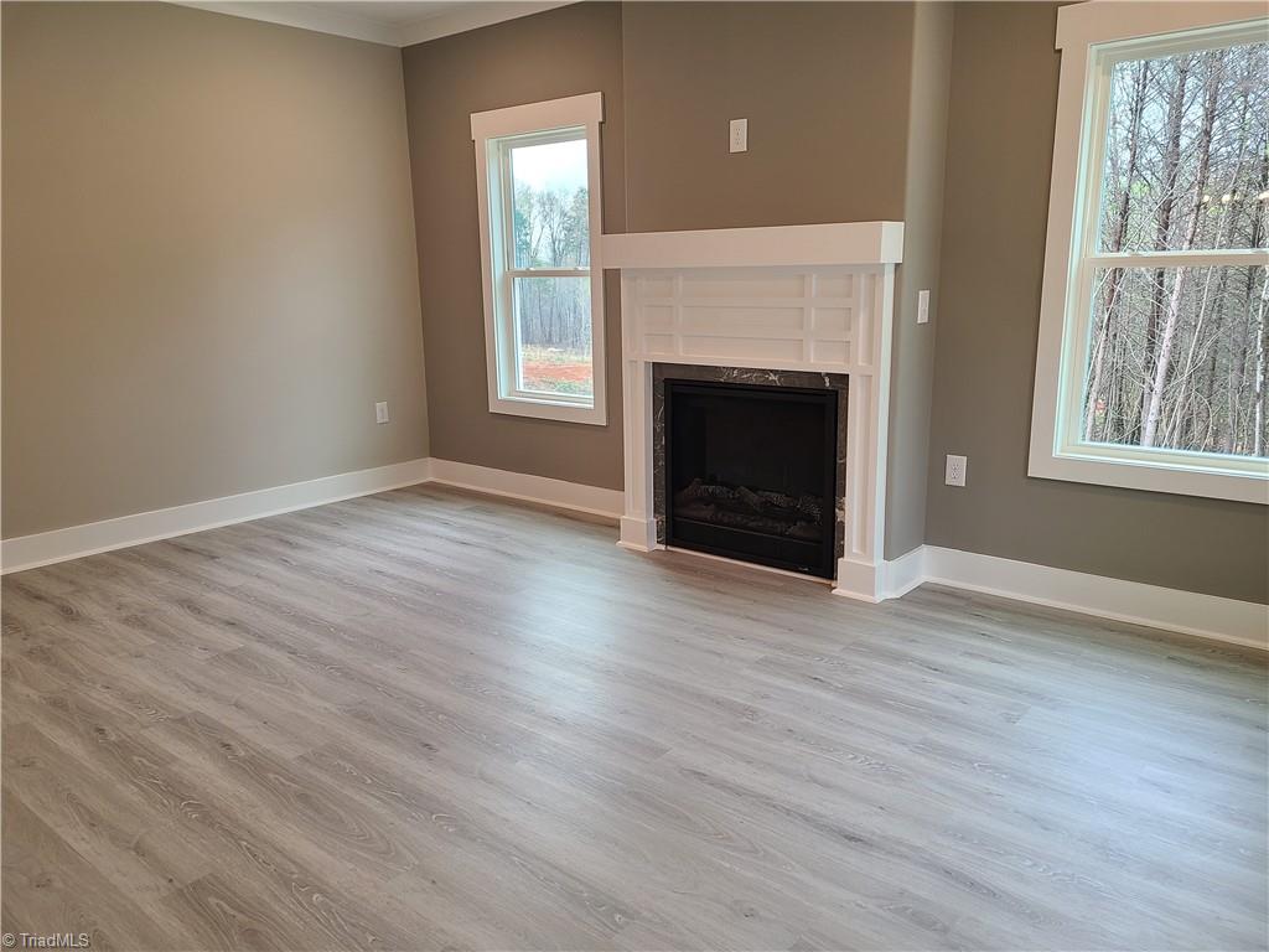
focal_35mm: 26
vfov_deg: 53.1
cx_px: 634
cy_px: 476
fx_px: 953
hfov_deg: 67.3
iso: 50
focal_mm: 5.4
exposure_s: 1/60
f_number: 1.8
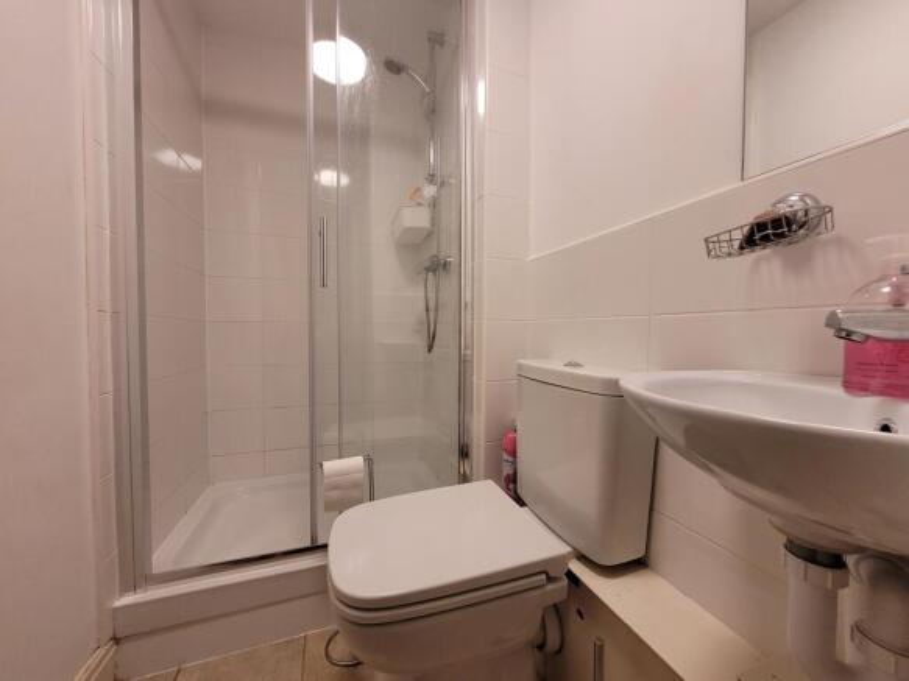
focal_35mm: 13
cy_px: 340
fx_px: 341
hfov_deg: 106.2
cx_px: 454
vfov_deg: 89.9
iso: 250
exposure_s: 1/50
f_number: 2.2
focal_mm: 1.74
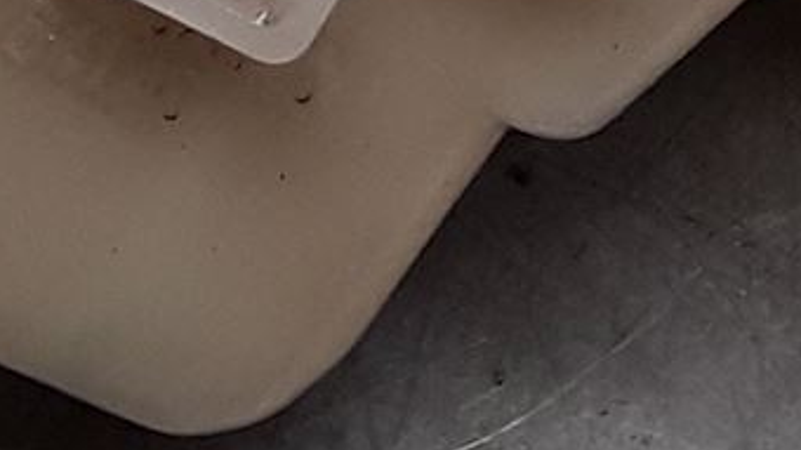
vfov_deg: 6.2
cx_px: 1180
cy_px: -752
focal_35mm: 184
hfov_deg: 11.3
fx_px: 3907
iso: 50
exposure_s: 1/100
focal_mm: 2.91
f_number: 1.9
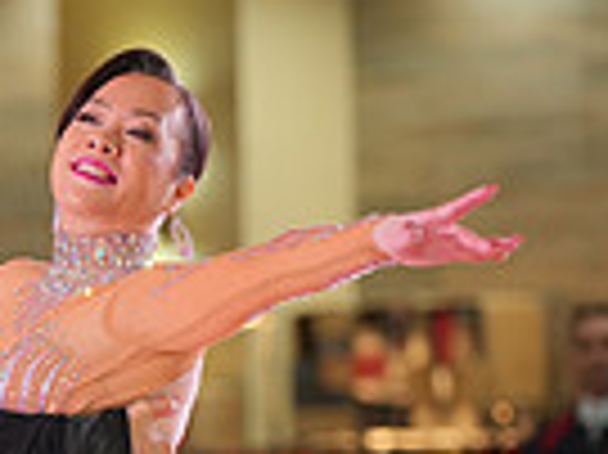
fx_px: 10090
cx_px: -230
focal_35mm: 575
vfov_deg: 2.6
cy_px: 645
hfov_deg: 3.4
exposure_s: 1/400
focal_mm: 139
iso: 1250
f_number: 2.8
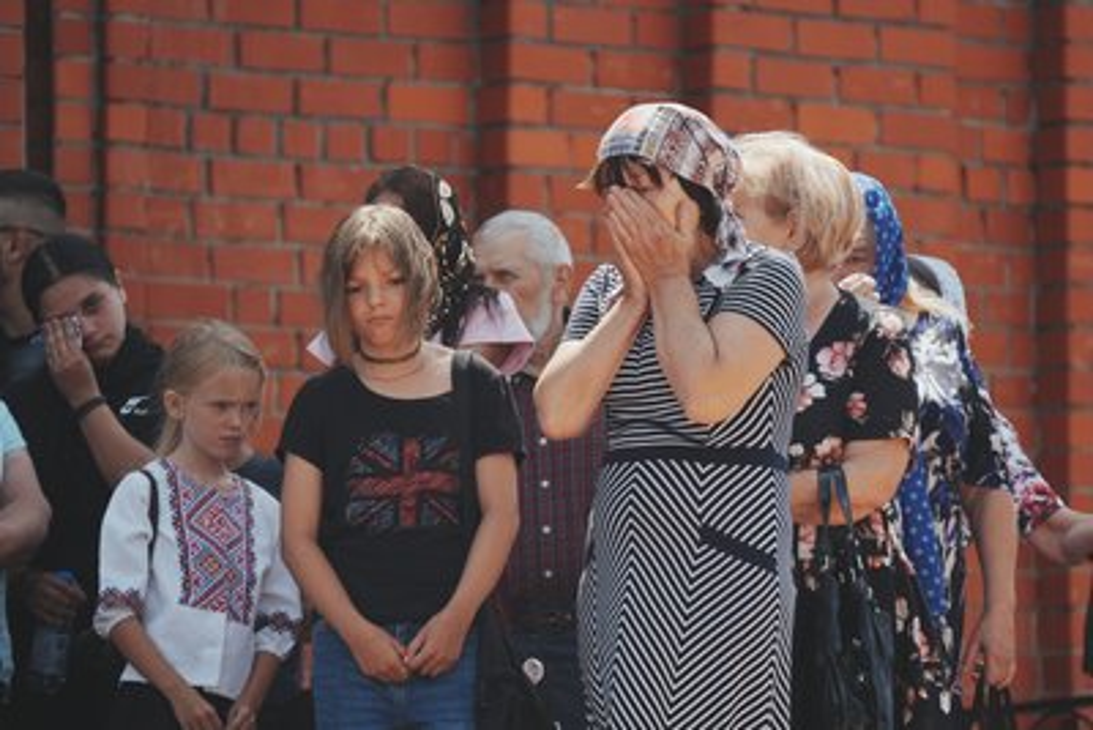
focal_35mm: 265
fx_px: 8048
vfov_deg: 5.2
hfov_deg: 7.8
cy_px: 365
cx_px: 546
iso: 100
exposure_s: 1/667
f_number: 5.6
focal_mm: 265
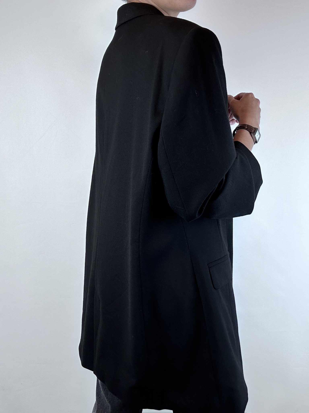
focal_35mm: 30
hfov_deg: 46.8
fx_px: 357
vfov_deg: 60.0
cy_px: 206
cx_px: 154
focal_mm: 2.69
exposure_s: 1/100
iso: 20
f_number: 1.9
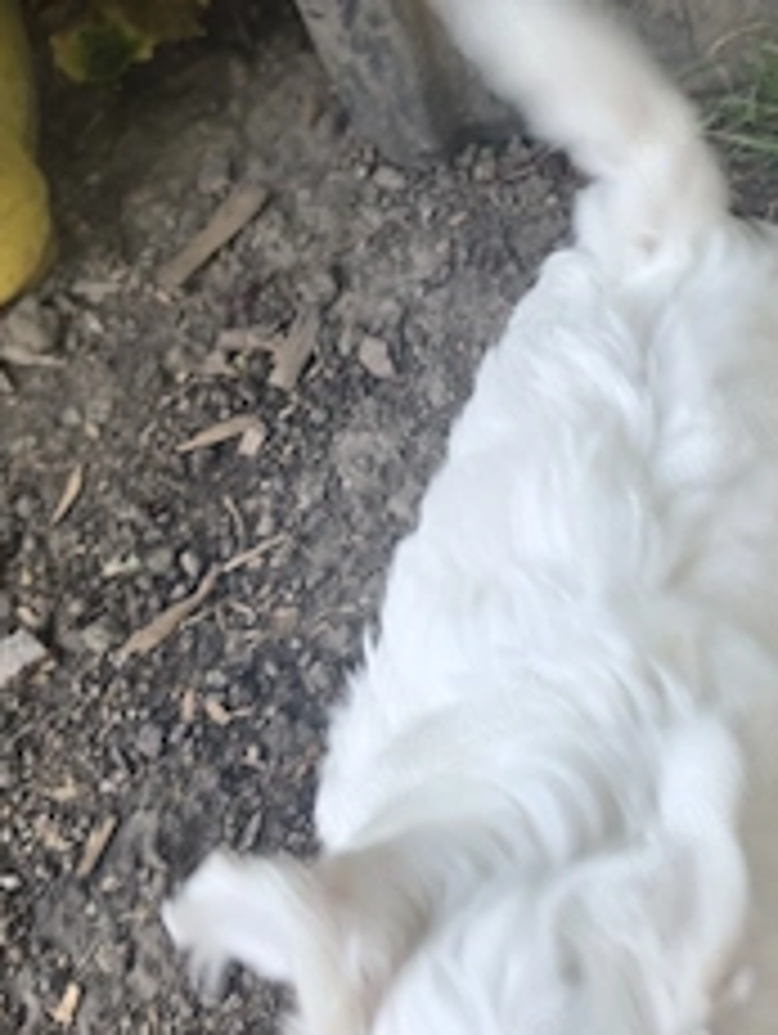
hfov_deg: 35.7
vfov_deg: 46.7
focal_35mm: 40
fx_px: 1196
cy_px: 468
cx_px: 508
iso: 40
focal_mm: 6.5
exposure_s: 1/182
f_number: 1.4
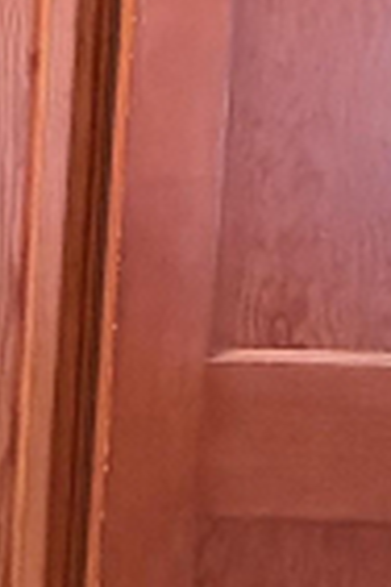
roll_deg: -0.9
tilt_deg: -6.0
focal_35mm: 69
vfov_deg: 29.2
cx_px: -399
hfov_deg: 15.6
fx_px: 1124
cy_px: 244
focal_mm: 2.22
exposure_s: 1/60
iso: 800
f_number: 2.2
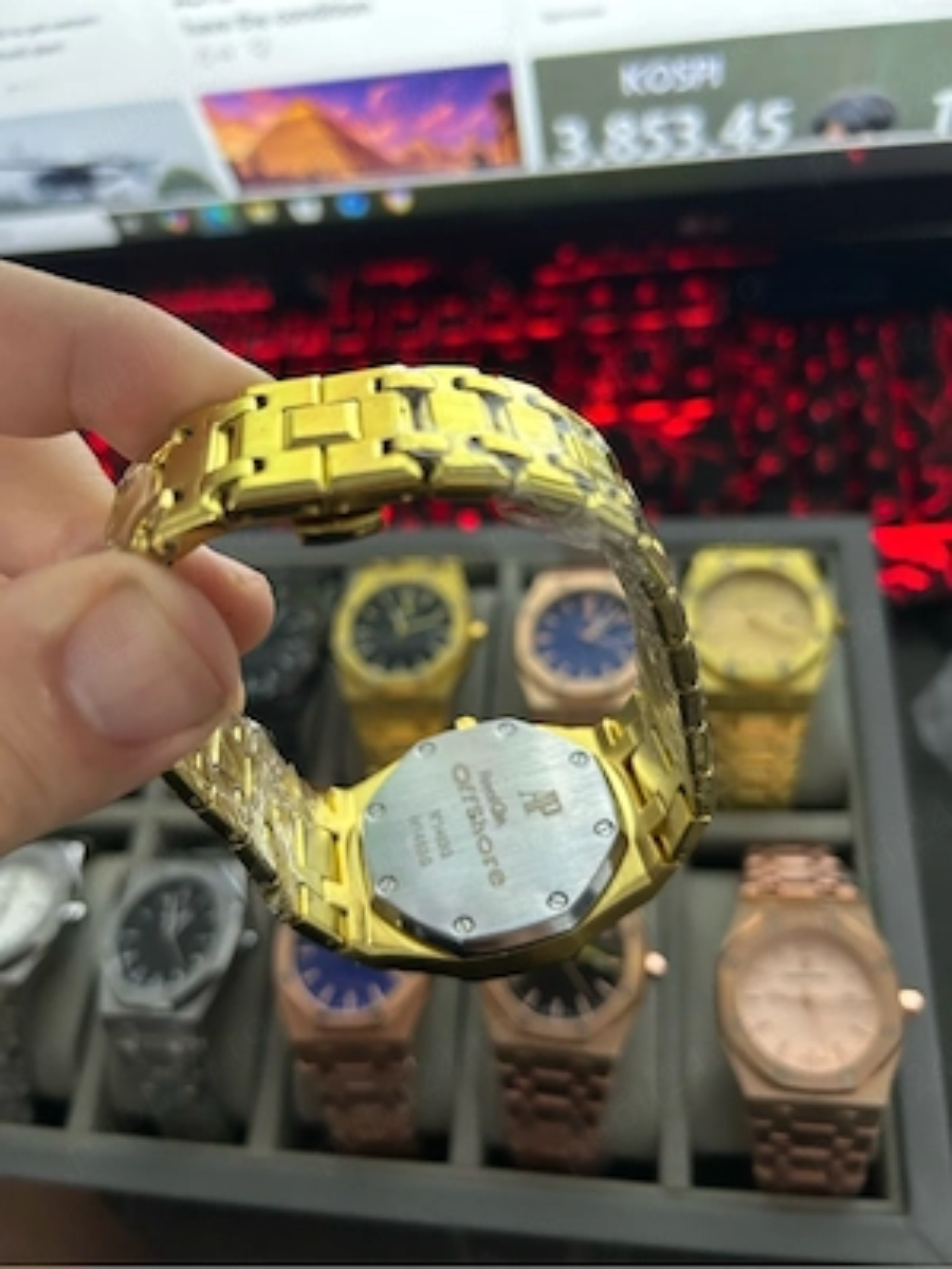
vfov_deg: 67.3
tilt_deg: -54.3
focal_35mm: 26
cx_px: 476
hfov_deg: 53.1
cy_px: 634
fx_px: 953
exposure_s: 1/60
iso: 500
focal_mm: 5.7
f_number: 1.5
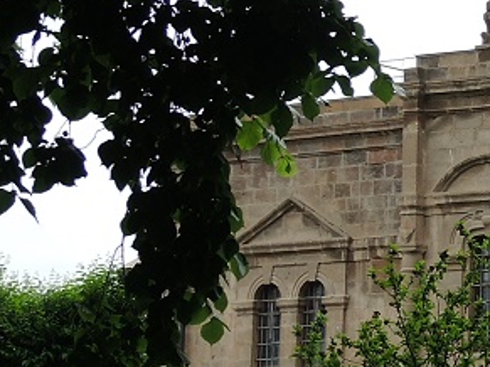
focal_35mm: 157
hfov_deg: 11.5
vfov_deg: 9.4
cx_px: 929
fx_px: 2221
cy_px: 89
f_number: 2.5
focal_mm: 7.6
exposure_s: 1/1250
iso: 80
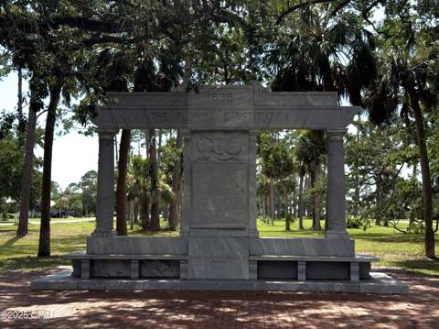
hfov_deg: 39.7
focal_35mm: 48
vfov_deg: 30.2
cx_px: 220
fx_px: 608
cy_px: 164
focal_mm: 6.76
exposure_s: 1/5208
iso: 64
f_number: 1.78
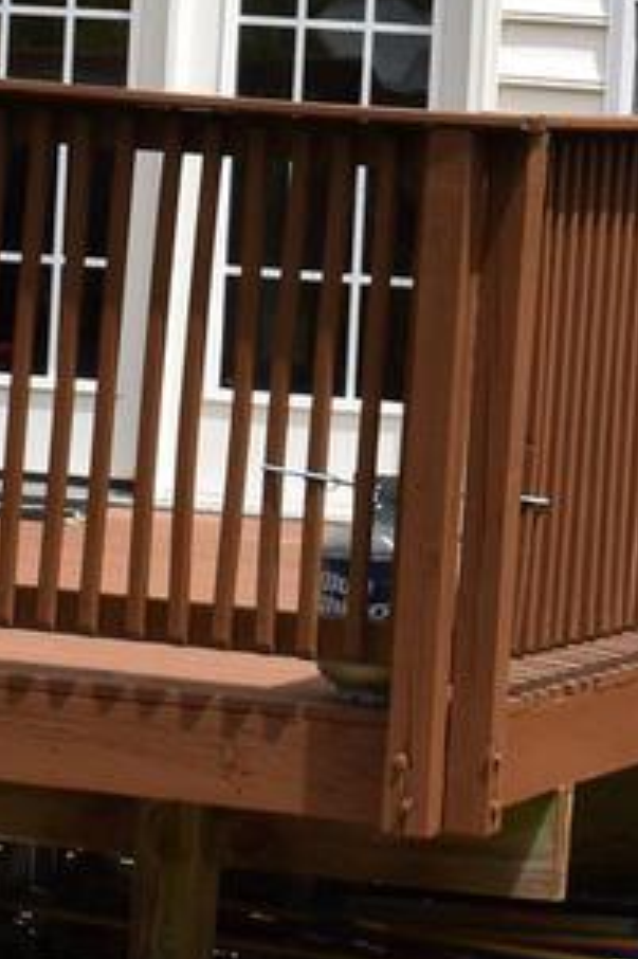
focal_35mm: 237
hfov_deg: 5.8
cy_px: -448
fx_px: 6295
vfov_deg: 8.5
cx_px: 368
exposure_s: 1/500
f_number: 11
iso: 200
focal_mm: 31
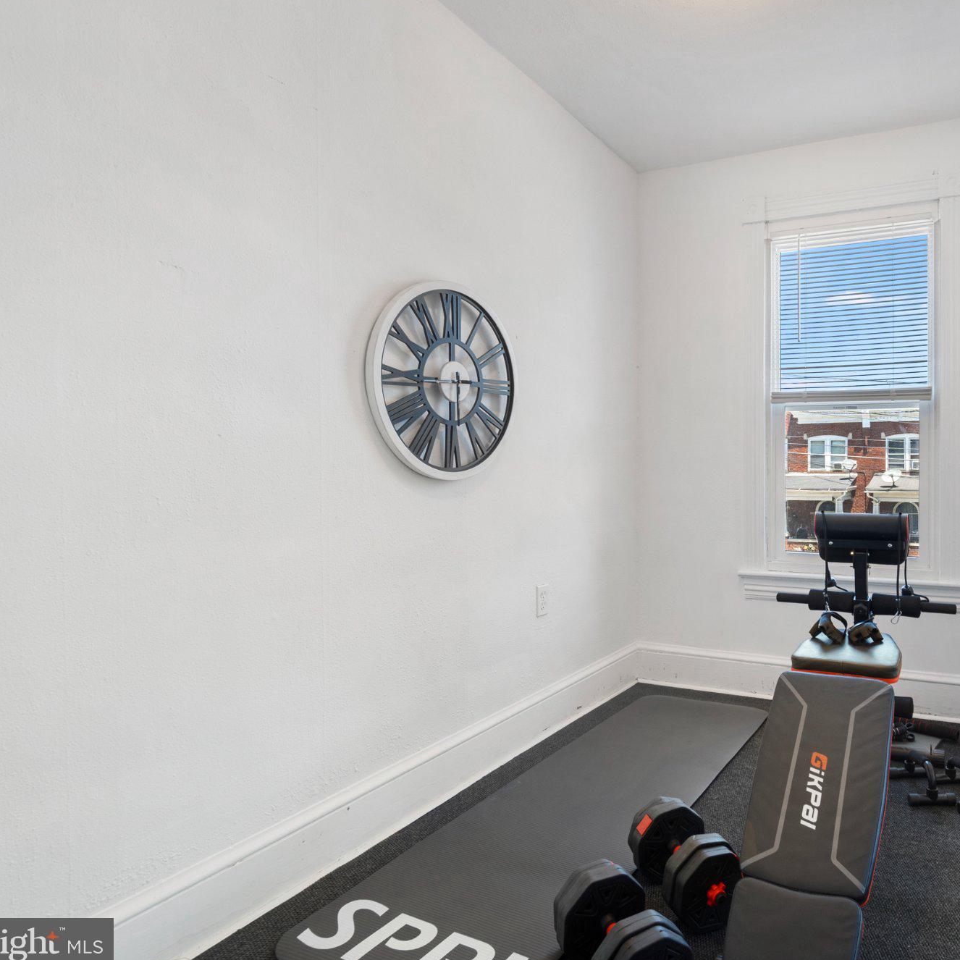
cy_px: 477
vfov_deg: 72.1
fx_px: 659
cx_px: 694
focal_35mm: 21
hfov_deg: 68.5
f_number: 8
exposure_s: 1/6
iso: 1250
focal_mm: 16
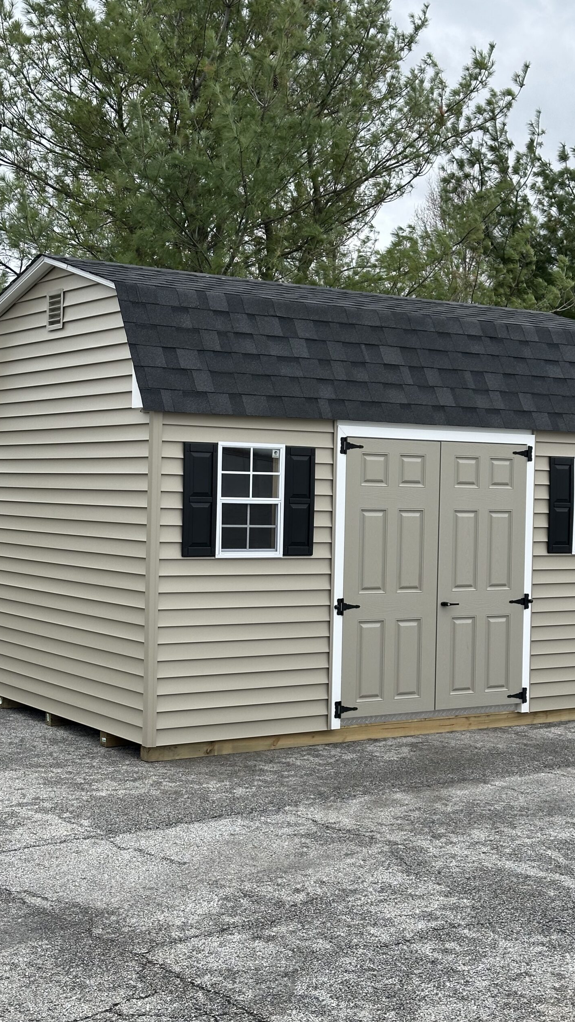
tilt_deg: -2.0
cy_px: 505
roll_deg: +0.0
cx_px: 326
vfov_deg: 39.2
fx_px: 1436
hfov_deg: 22.6
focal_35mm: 53
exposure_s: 1/1376
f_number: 1.78
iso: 64
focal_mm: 6.86
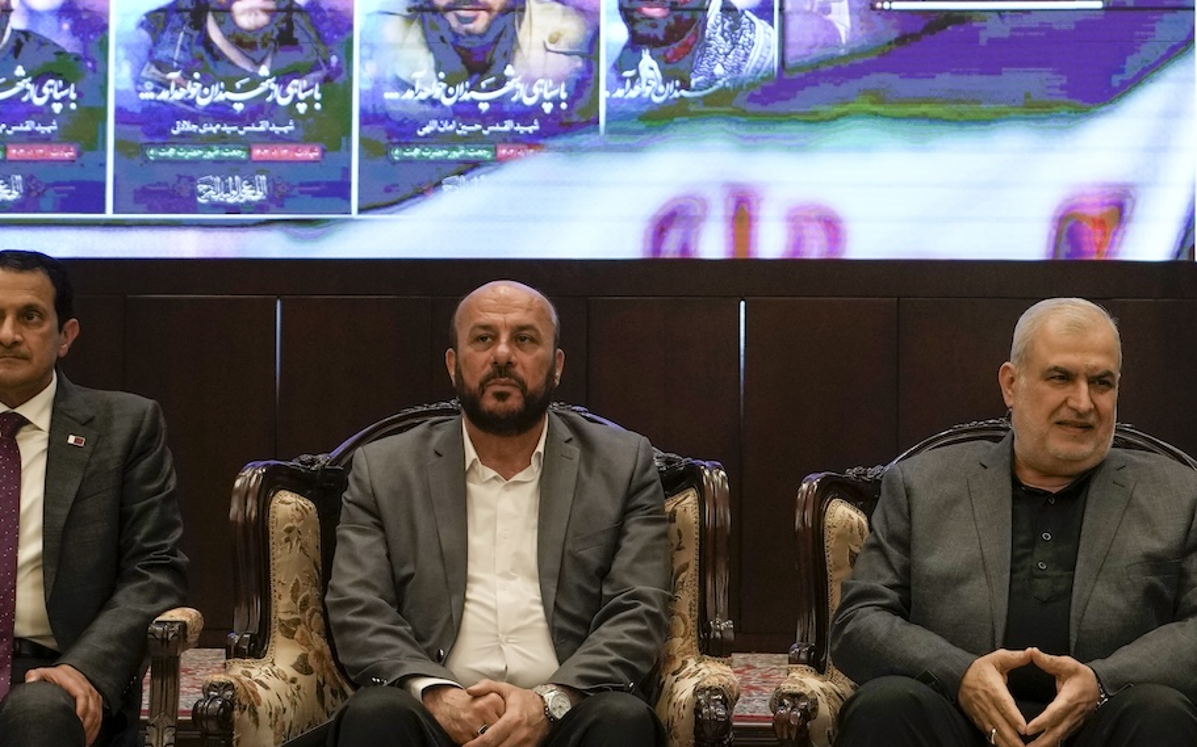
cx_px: 749
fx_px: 2675
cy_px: 209
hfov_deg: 25.2
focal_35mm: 82
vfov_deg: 15.9
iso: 800
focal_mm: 32
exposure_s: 1/400
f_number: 2.8
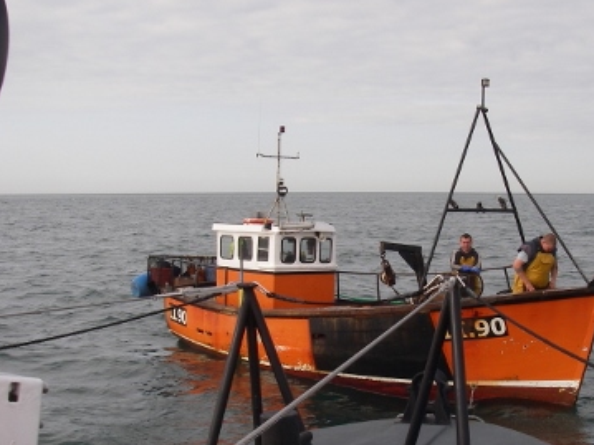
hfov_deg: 34.8
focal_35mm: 55
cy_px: 299
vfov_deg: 26.4
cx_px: 366
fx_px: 943
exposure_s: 1/125
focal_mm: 6.3
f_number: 6.6
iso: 64
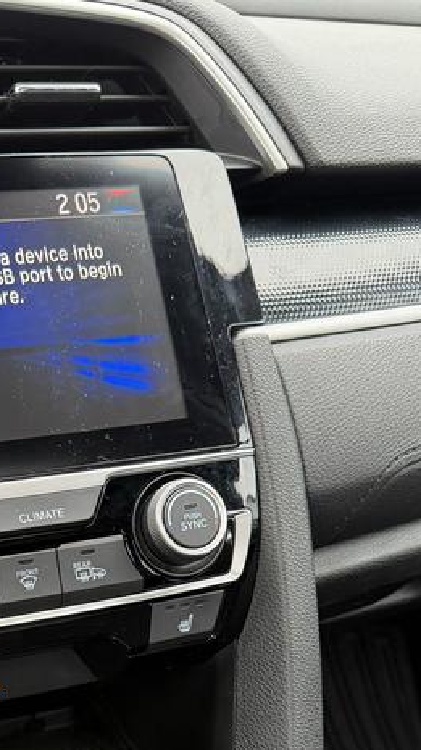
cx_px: 23
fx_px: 1073
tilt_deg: -34.1
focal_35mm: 54
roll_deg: -2.6
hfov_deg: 21.6
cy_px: 723
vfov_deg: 35.4
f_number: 1.78
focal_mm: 6.76
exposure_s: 1/121
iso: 200
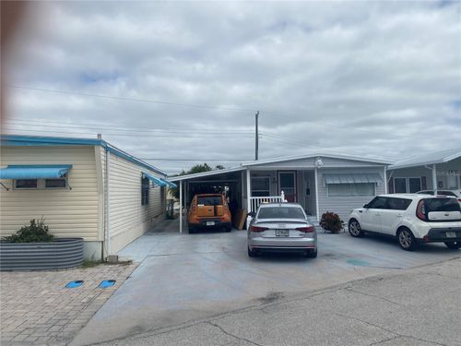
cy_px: 173
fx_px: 346
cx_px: 230
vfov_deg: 53.1
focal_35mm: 26
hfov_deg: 67.3
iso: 32
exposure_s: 1/6410
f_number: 1.8
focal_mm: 4.25
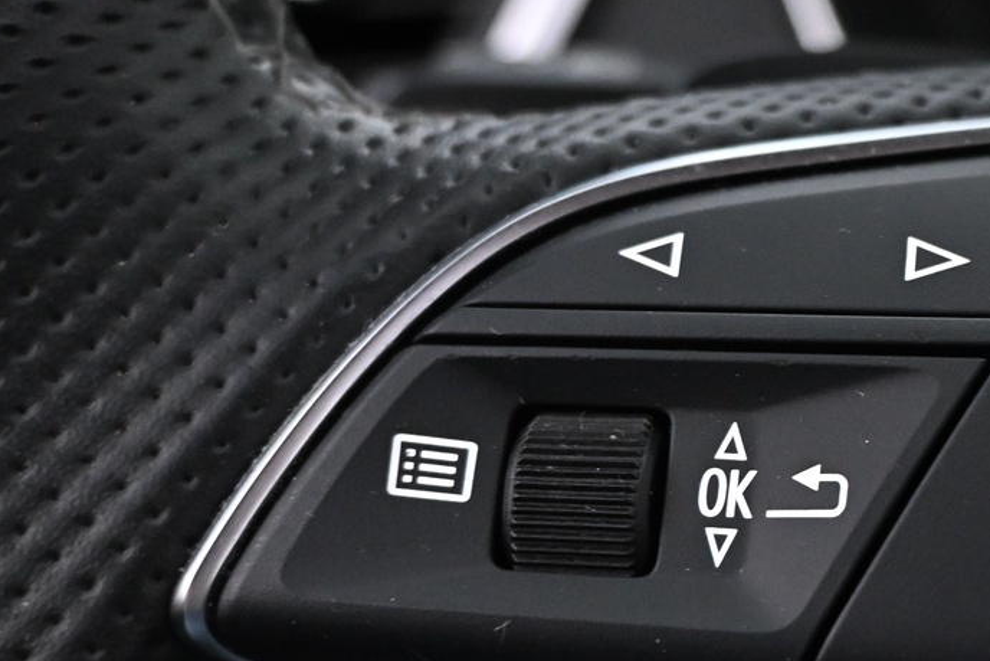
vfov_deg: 18.4
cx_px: 830
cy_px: 382
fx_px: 2040
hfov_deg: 26.6
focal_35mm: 74
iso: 2800
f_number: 4
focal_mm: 21
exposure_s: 1/30
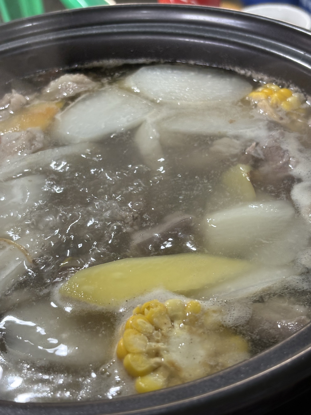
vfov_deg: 36.8
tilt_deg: -39.5
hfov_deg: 28.0
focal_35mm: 52
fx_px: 623
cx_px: 156
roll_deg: +6.2
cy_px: 208
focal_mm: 5.96
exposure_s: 1/60
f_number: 1.6
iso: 125
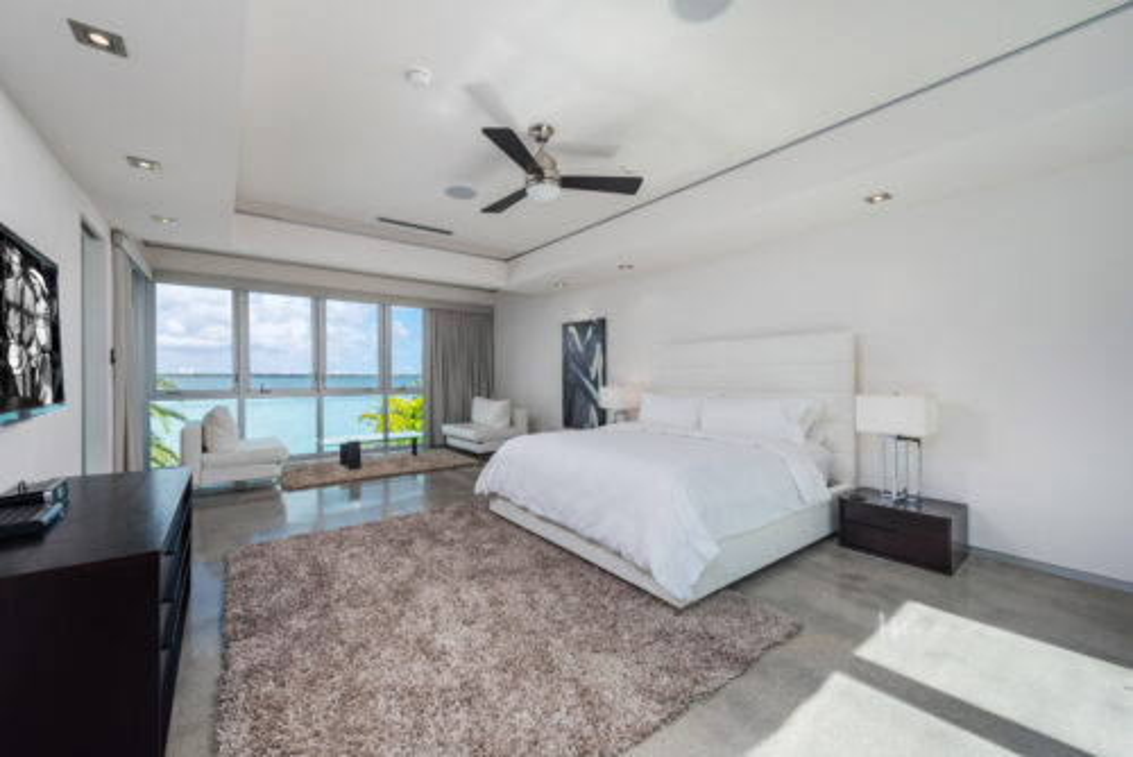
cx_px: 566
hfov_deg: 104.2
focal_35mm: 14
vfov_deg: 81.3
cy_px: 378
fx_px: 441
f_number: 8
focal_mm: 14
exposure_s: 1/200
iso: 250
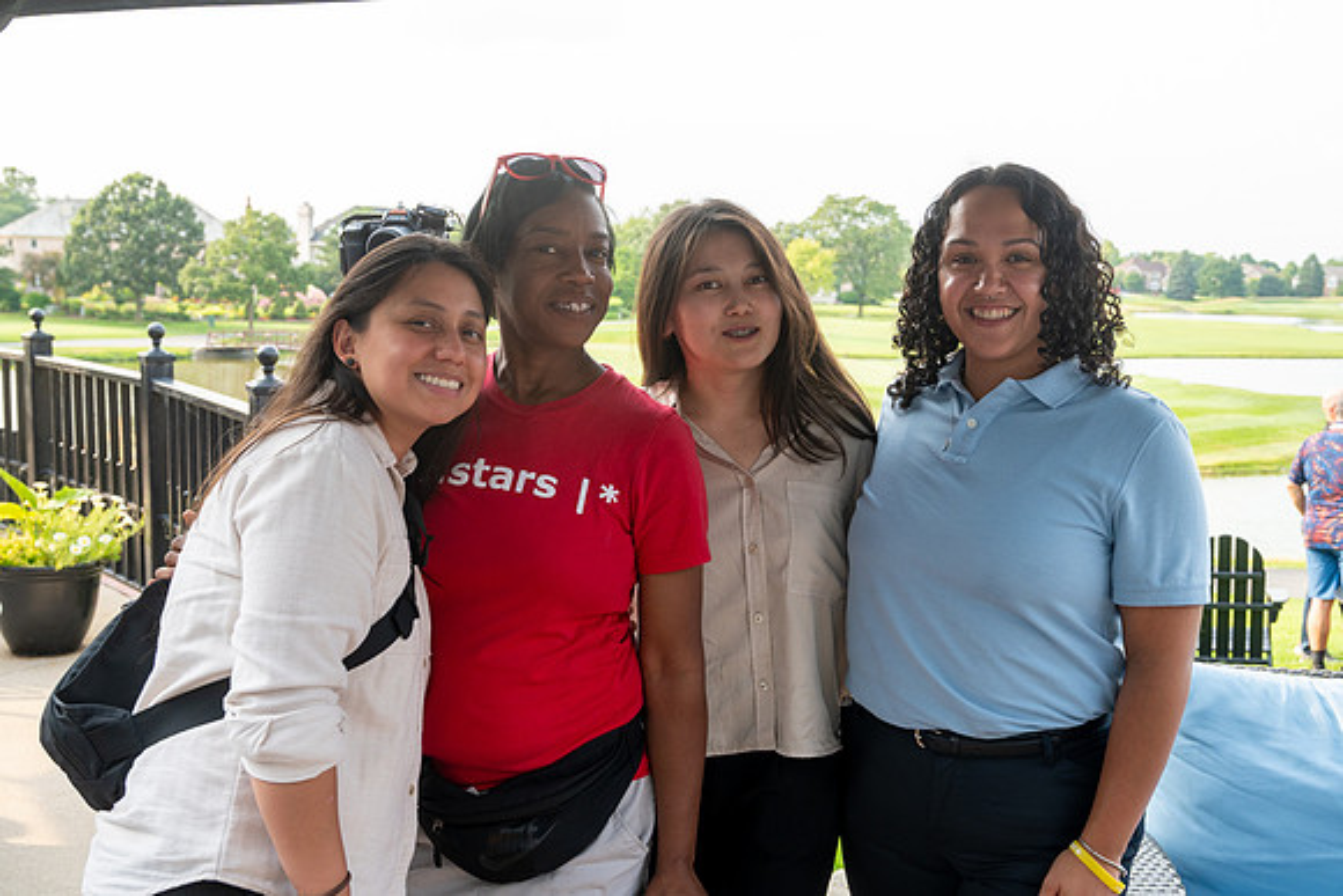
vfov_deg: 32.5
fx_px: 1535
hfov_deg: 47.2
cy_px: 457
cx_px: 754
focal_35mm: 41
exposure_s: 1/125
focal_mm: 36
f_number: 6.3
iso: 250
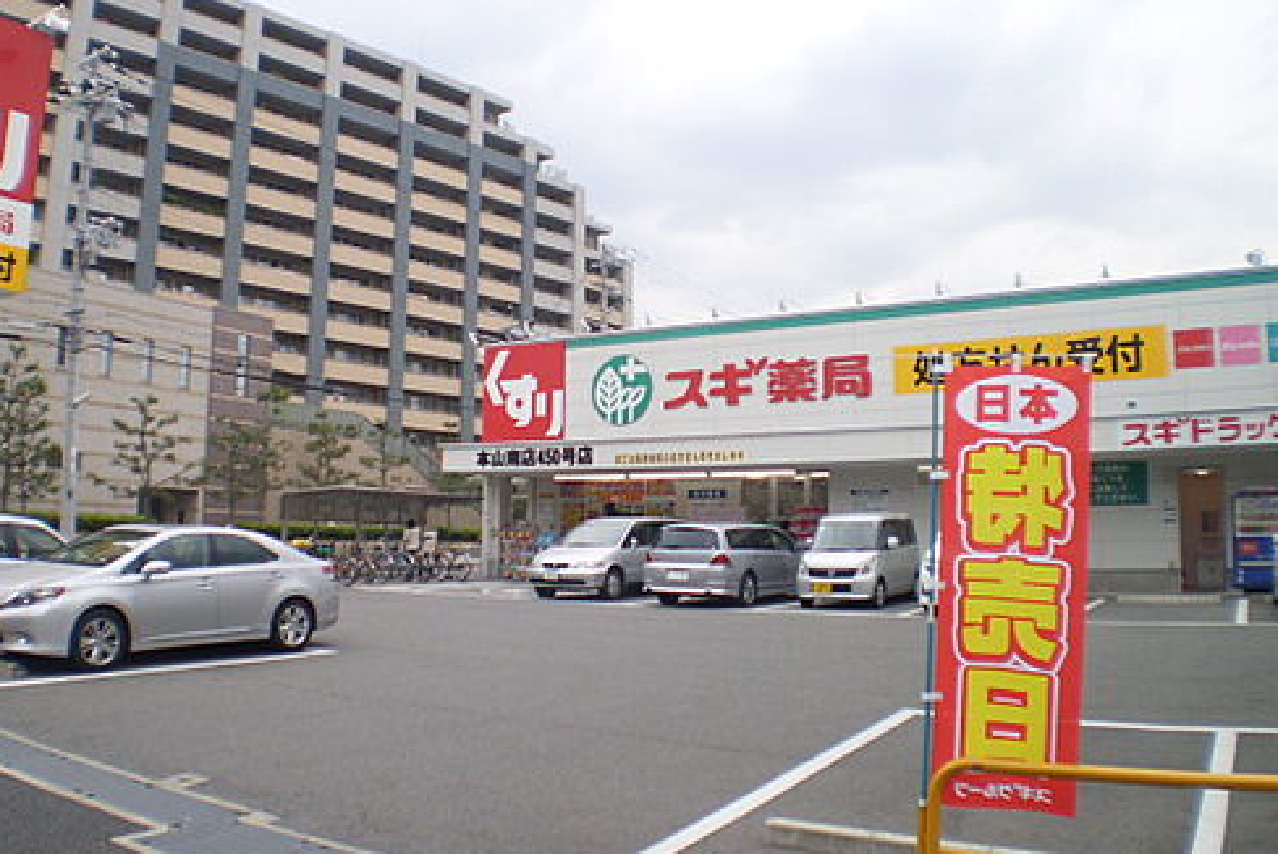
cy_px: 375
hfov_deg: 42.6
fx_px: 1634
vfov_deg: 29.3
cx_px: 563
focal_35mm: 46
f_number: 3.1
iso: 64
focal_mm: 6.3
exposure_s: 1/400
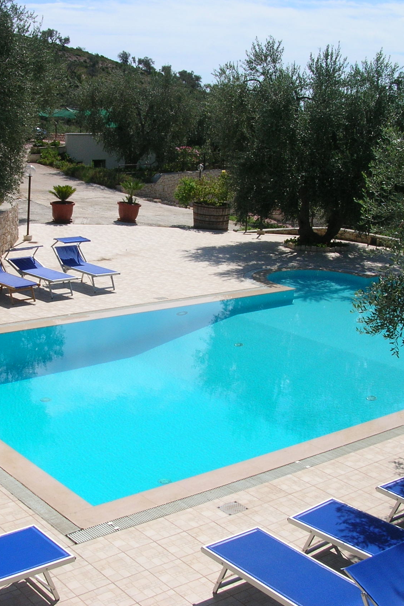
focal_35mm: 49
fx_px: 825
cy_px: 304
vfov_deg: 40.3
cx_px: 149
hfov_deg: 27.4
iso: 50
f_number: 5.6
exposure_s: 1/483
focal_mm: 5.8
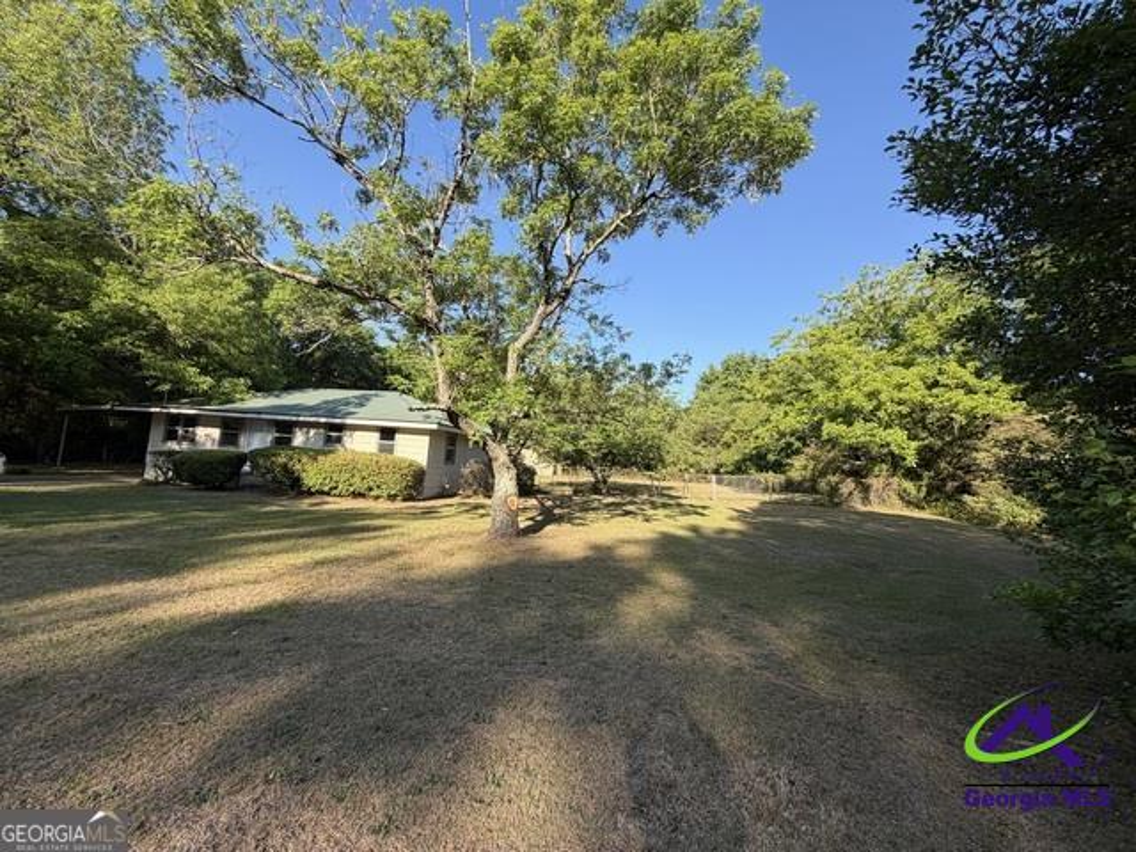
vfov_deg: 85.7
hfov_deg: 102.1
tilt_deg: +5.7
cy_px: 426
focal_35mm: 14
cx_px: 568
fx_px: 459
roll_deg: -4.6
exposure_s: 1/502
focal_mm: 2.22
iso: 50
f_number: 2.2
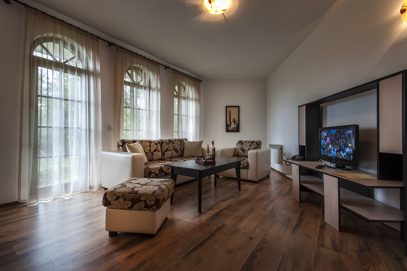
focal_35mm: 15
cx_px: 204
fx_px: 169
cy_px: 136
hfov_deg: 100.5
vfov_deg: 77.2
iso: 100
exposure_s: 1/4
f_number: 8
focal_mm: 10
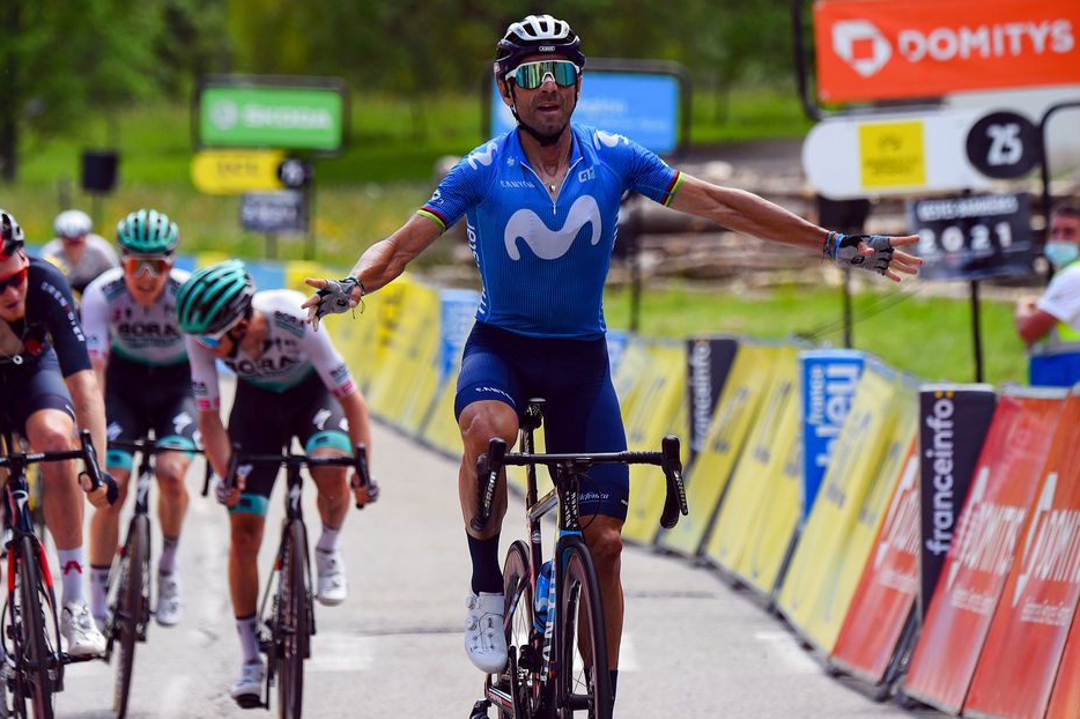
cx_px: 520
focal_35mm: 329
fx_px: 9866
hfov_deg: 6.3
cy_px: 408
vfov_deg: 4.2
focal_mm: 240
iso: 640
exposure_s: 1/1250
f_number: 6.3
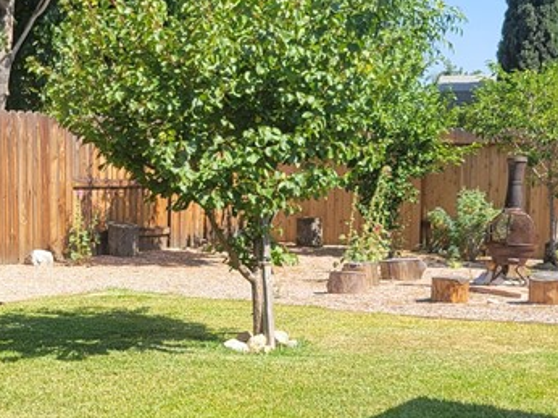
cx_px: 185
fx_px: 1240
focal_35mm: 77
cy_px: 302
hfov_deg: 25.2
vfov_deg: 19.0
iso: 40
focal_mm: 5.4
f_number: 1.8
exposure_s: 1/1235
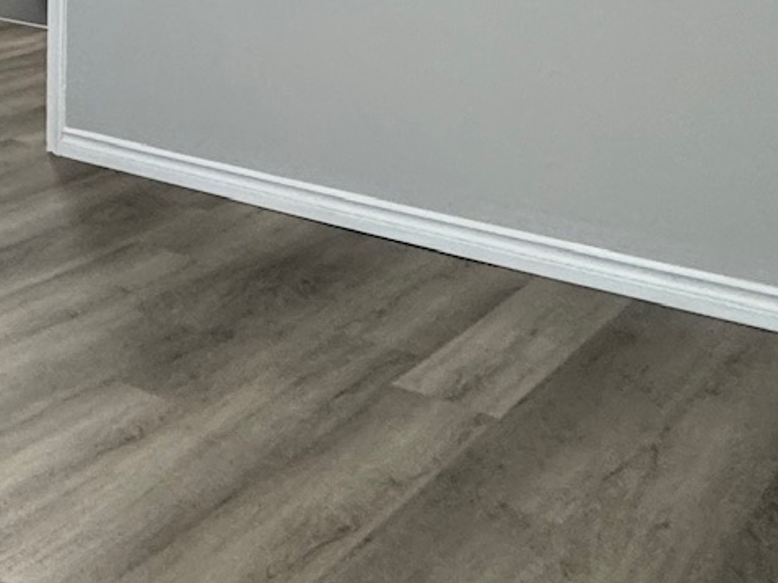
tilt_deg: -1.6
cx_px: -282
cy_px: -186
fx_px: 1348
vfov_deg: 21.8
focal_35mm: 60
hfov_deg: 26.4
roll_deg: -0.2
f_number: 2.2
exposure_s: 1/60
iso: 250
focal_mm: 2.22
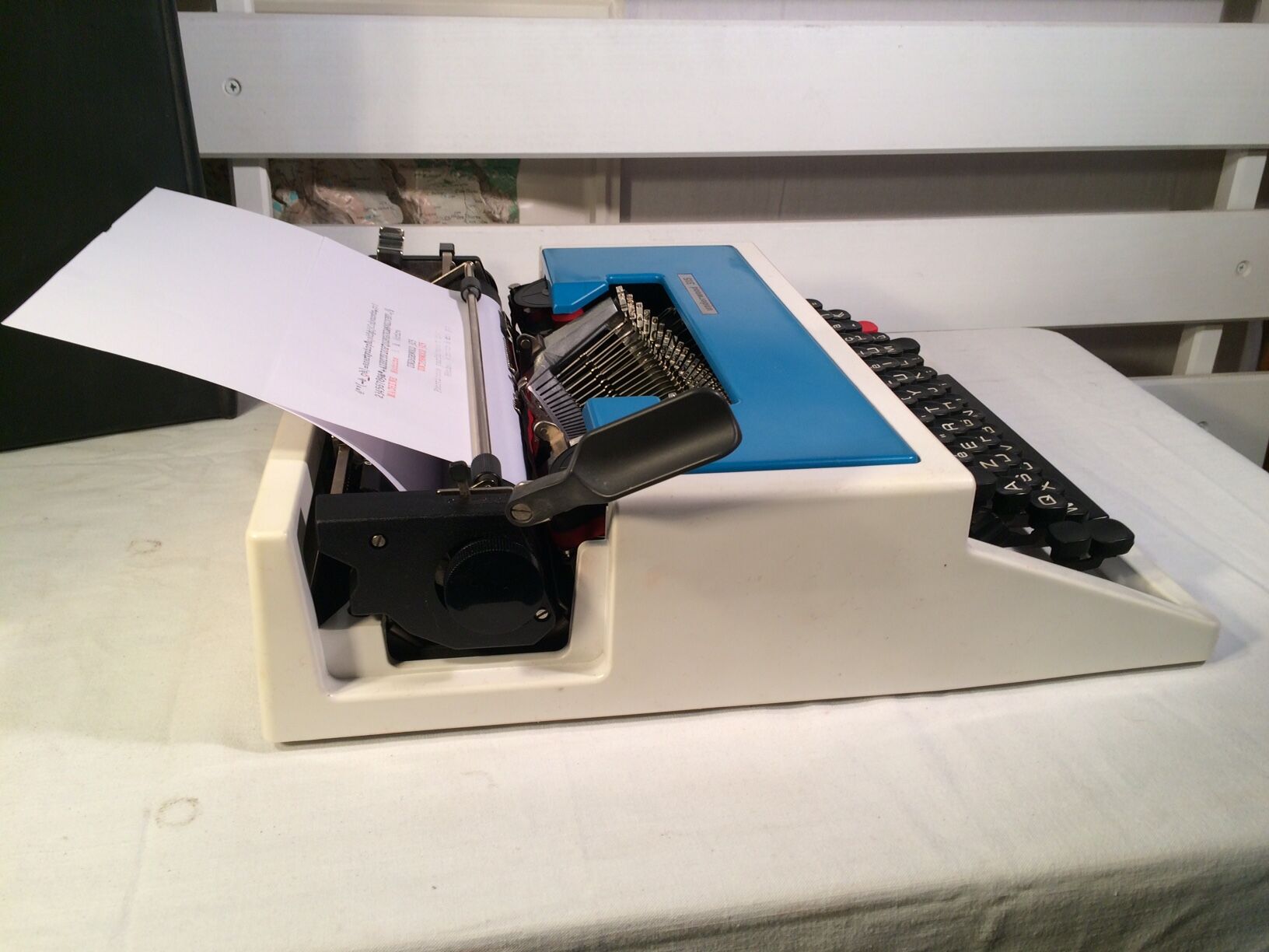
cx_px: 634
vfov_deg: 48.2
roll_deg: -0.9
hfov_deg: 61.7
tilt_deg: -26.8
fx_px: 1063
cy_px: 476
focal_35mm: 29
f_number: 2.2
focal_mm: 4.15
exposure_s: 1/50
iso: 40
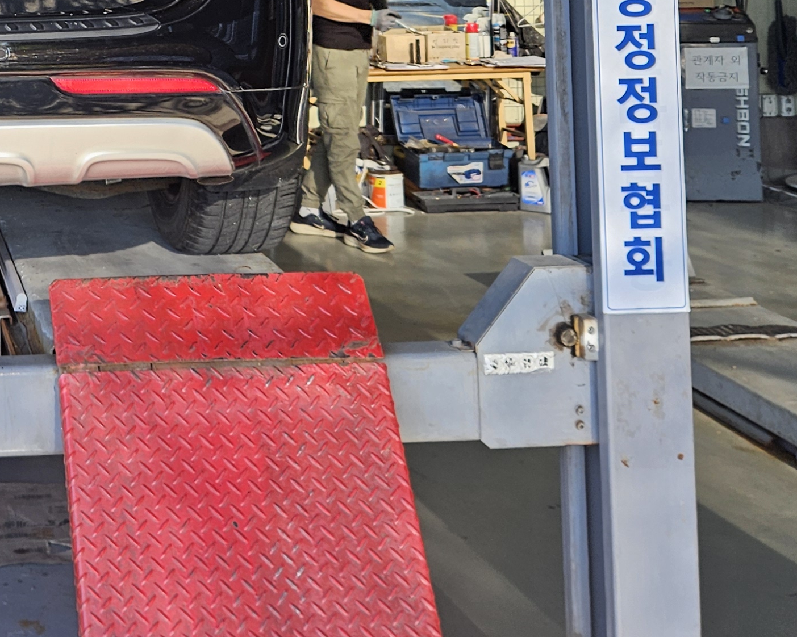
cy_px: -137
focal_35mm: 64
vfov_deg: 22.0
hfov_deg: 27.5
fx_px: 1509
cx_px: -43
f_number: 1.8
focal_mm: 5.4
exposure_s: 1/180
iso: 25
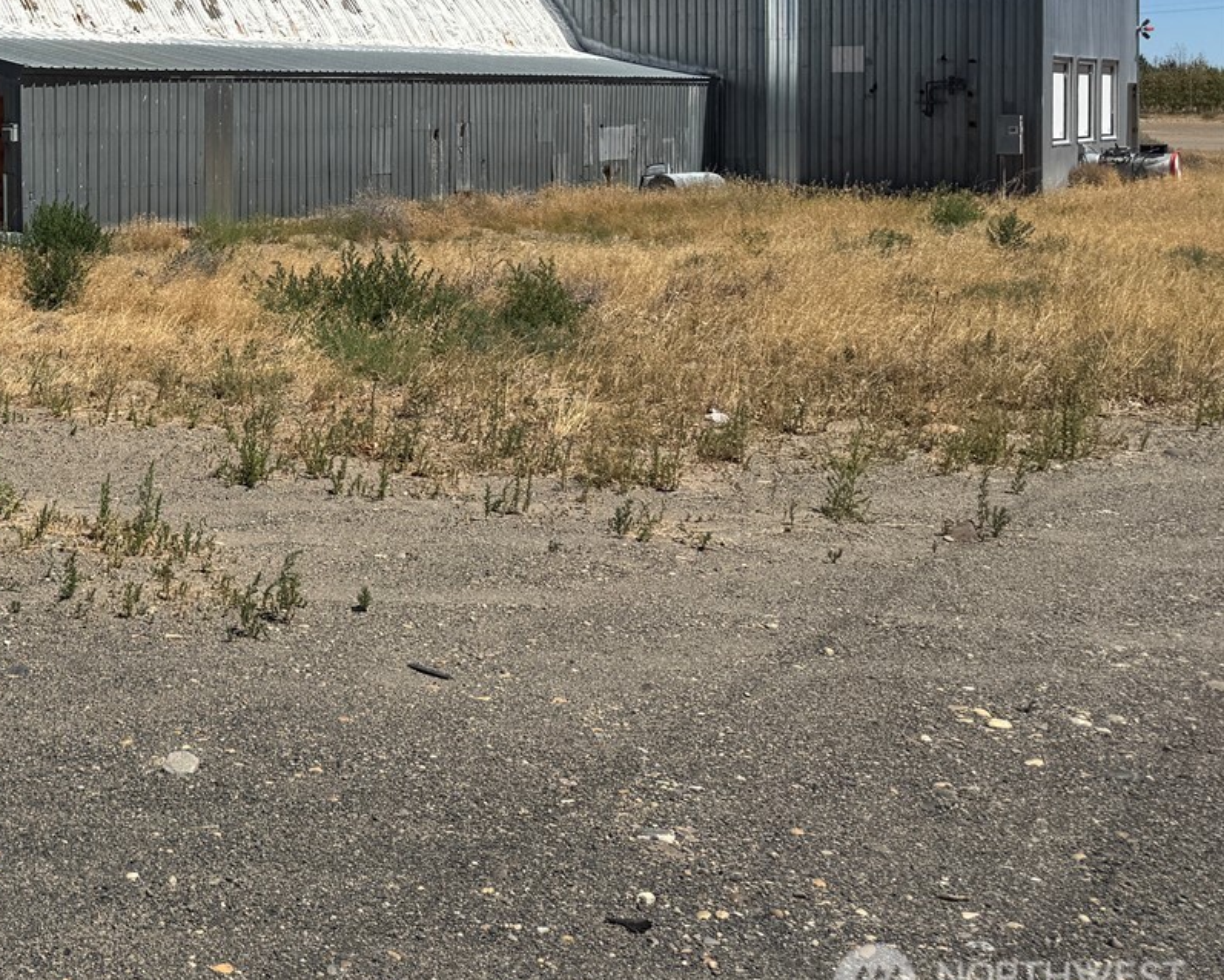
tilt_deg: +0.8
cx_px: 3
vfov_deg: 30.9
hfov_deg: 35.7
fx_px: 1703
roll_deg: +0.9
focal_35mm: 47
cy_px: 126
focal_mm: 6.76
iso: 80
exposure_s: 1/7092
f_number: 1.78
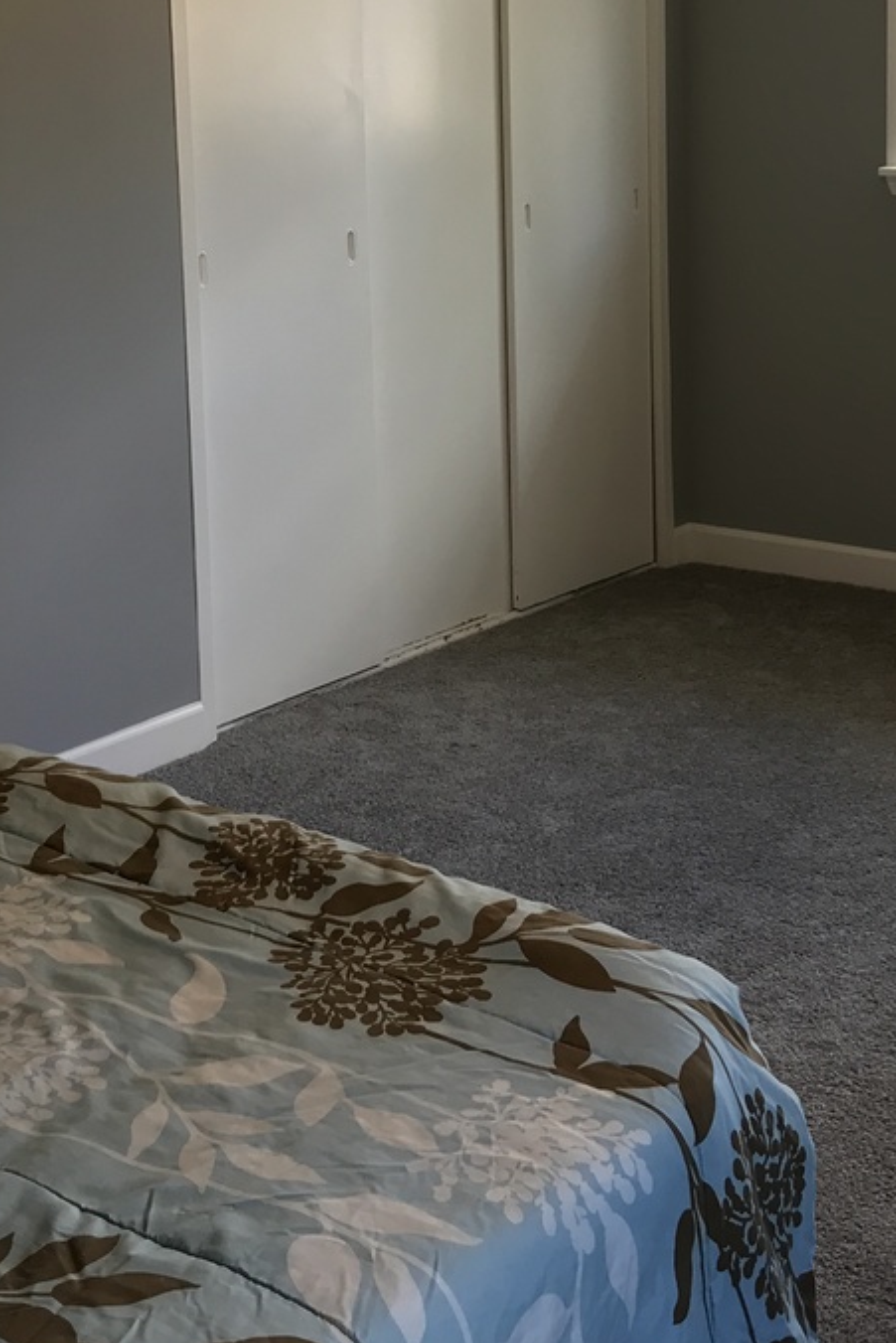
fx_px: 2313
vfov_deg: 31.7
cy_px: 310
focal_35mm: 62
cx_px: 407
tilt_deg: -6.6
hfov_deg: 21.9
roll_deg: +0.5
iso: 25
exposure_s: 1/40
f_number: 1.8
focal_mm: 3.99
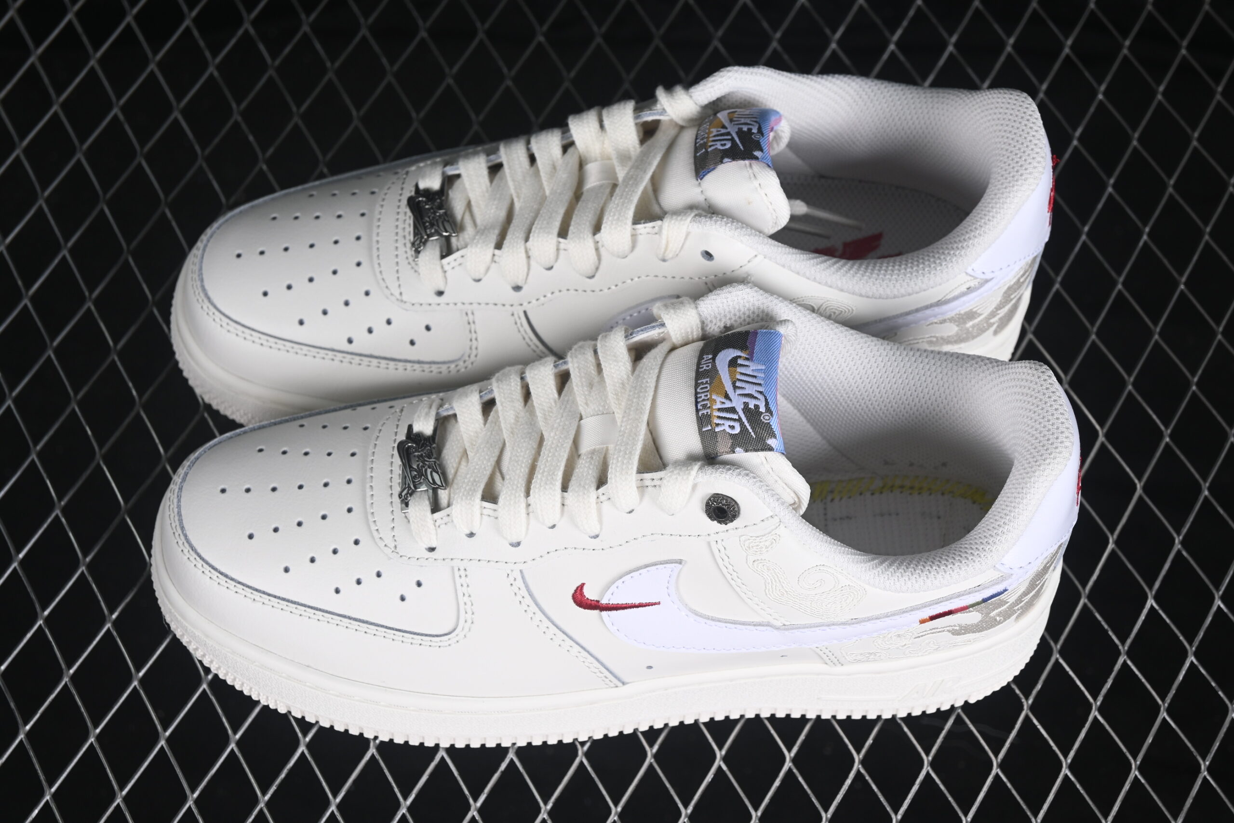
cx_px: 617
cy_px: 412
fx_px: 2571
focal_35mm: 75
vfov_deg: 18.2
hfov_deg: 27.0
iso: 160
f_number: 7.1
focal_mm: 50
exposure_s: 1/80
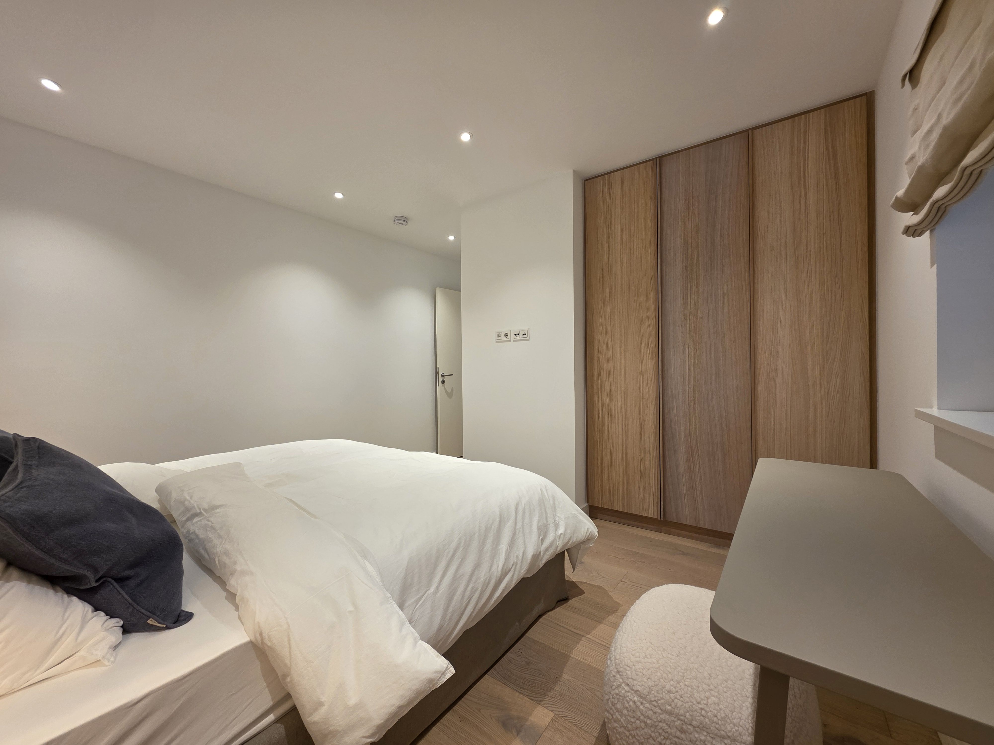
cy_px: 372
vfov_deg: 89.9
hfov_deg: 106.2
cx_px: 497
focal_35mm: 13
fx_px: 373
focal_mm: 2.2
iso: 125
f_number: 1.9
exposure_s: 1/100
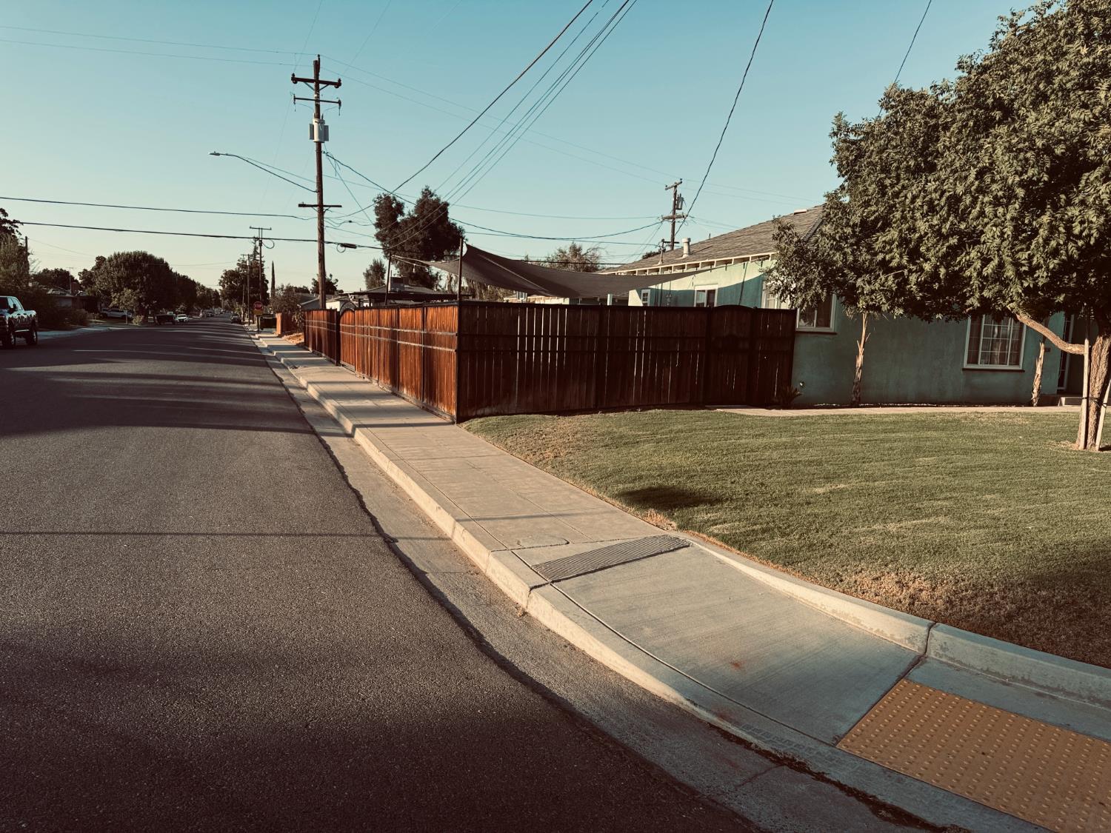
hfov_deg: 71.6
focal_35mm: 24
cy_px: 416
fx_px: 770
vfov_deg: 56.8
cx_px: 556
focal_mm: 6.76
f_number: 1.78
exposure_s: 1/2415
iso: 80
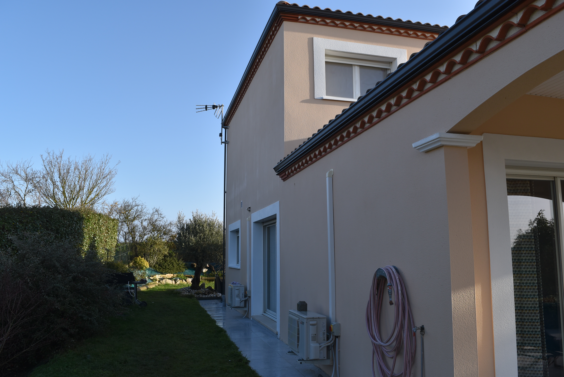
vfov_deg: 43.6
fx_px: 470
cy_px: 188
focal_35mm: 30
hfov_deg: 61.9
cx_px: 282
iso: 200
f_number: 8
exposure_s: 1/250
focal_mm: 20
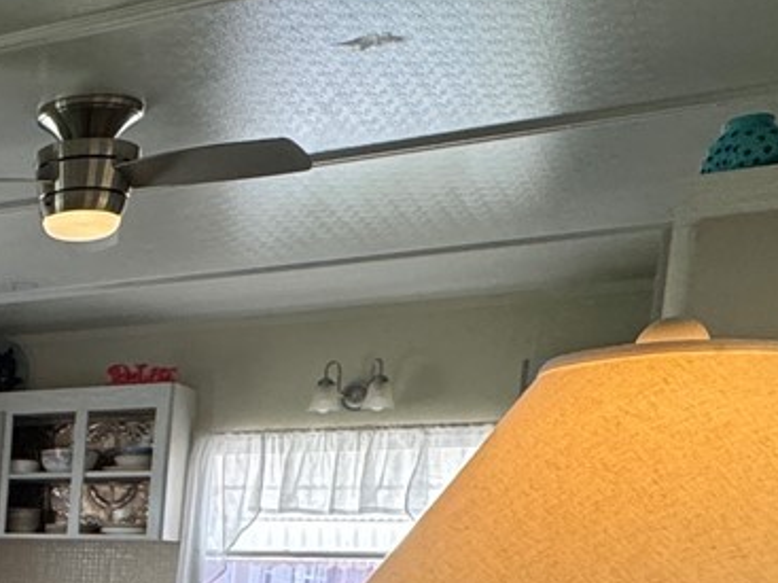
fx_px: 1371
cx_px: -352
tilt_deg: -7.9
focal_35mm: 61
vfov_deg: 21.6
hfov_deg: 25.1
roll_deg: -2.5
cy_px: 765
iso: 250
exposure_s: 1/120
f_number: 2.2
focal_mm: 2.22
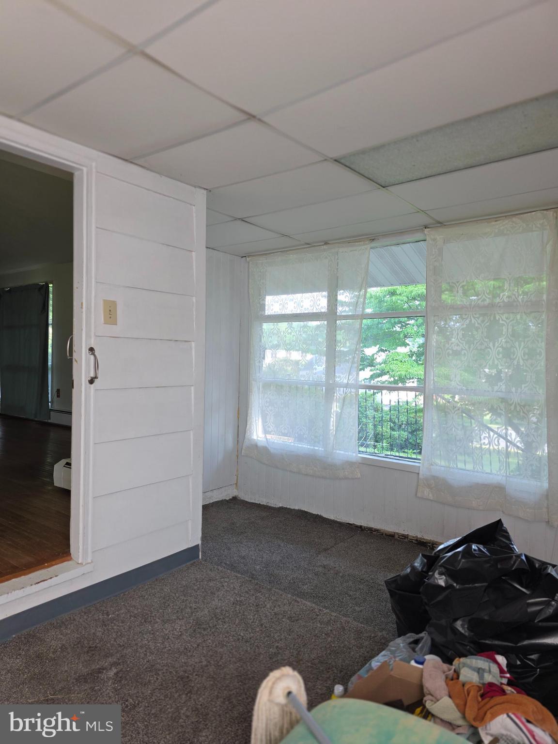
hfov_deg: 58.9
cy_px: 372
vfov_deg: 73.9
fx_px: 494
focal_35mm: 23
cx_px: 279
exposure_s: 1/180
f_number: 1.7
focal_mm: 6.3
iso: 64
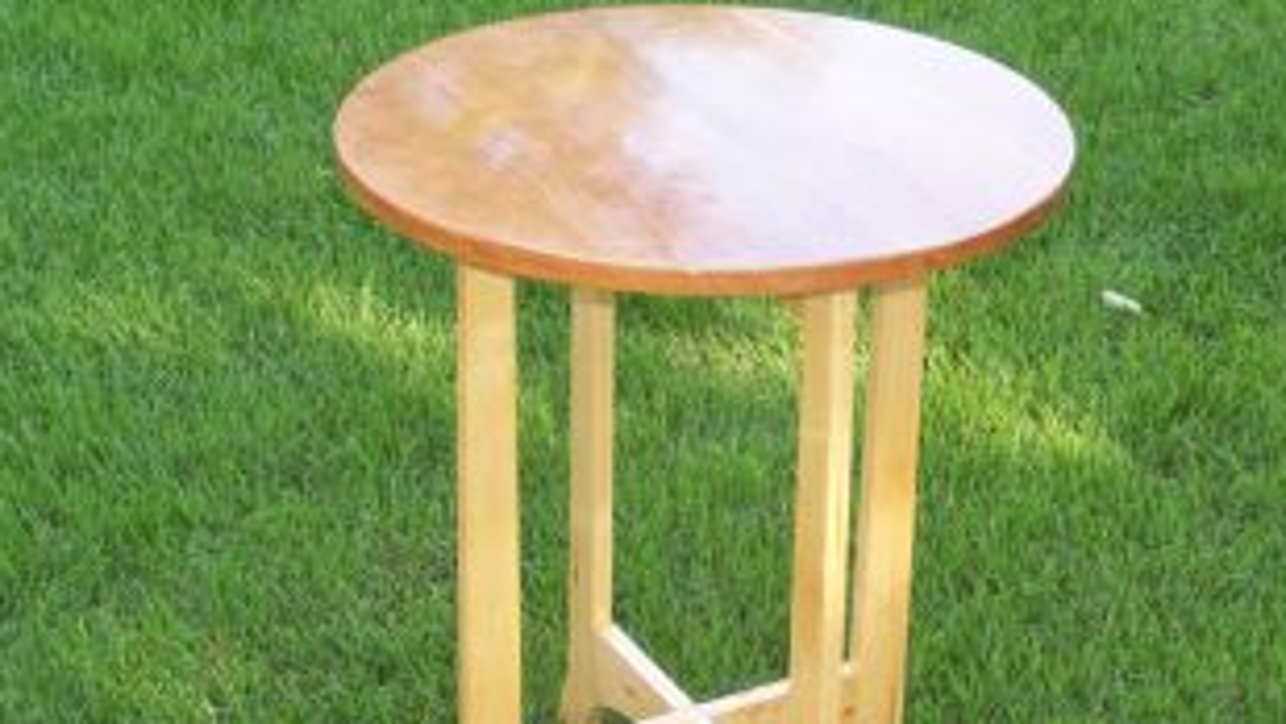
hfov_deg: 26.8
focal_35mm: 79
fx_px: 2695
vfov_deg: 15.3
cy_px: 516
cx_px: 708
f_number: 3.2
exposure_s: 1/125
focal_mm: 10.7
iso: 140
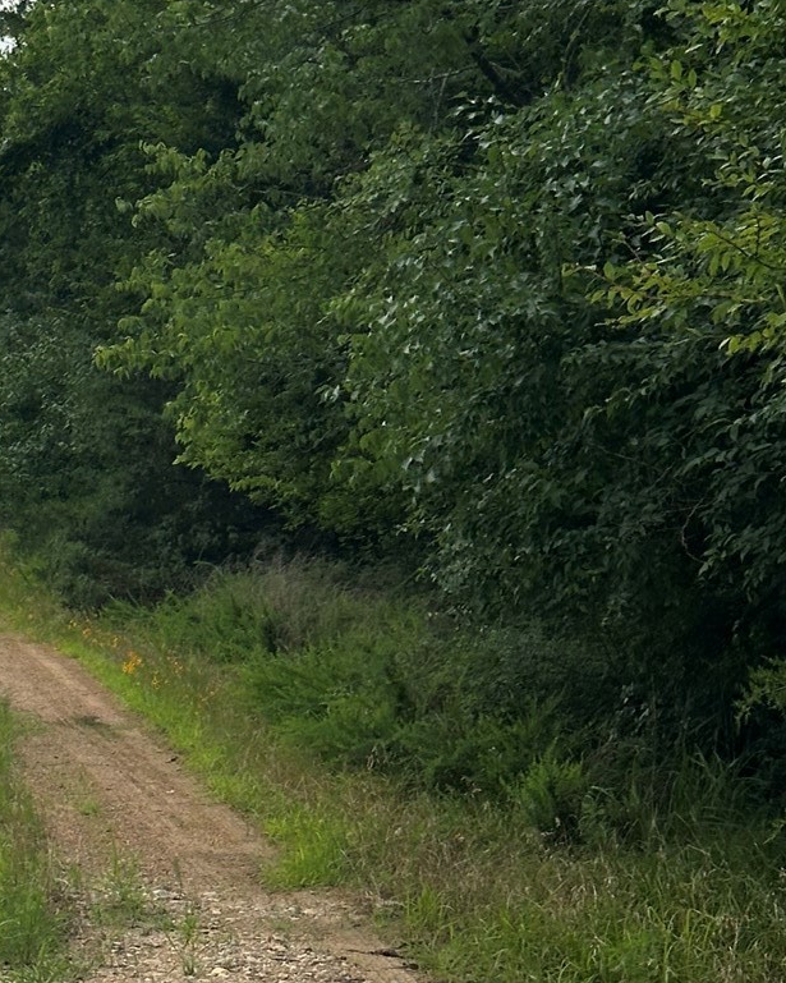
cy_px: 257
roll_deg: +0.0
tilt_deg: +4.5
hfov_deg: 13.0
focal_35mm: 117
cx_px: -52
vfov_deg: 16.4
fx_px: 3403
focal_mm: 6.86
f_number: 1.78
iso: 64
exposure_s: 1/6623
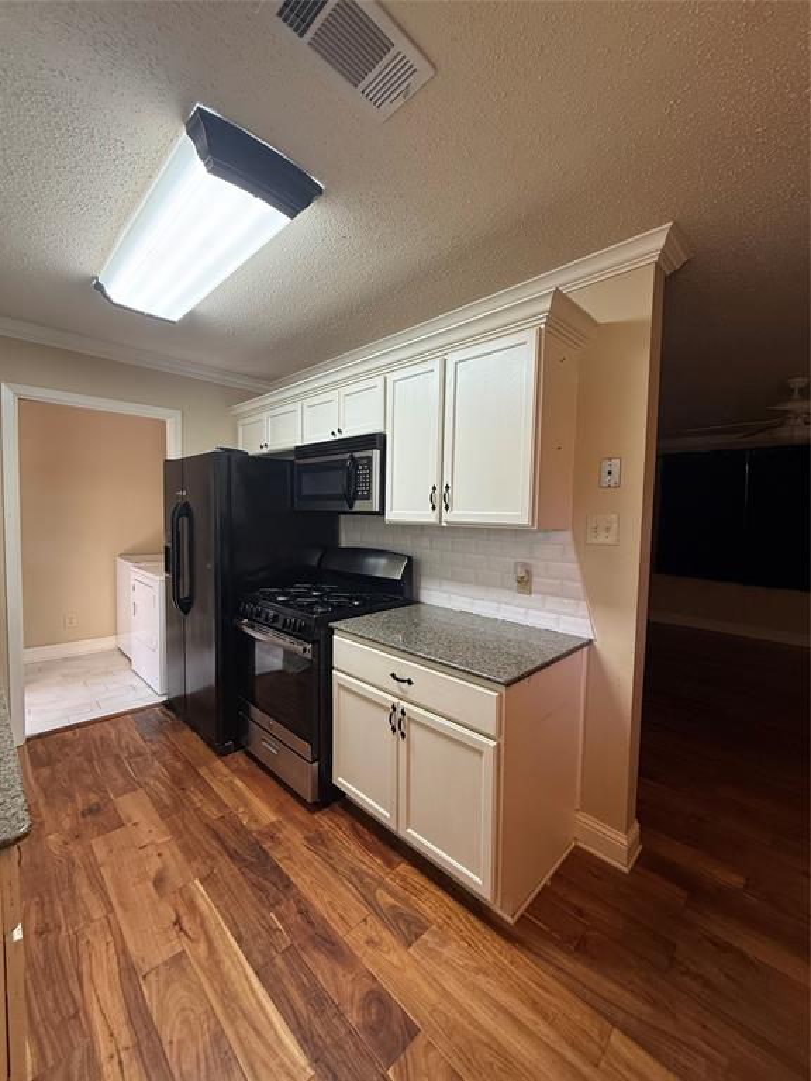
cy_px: 540
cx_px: 406
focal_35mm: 14
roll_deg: -2.3
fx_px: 437
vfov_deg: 102.1
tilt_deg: -2.8
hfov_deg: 85.7
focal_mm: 2.22
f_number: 2.2
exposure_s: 1/120
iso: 200
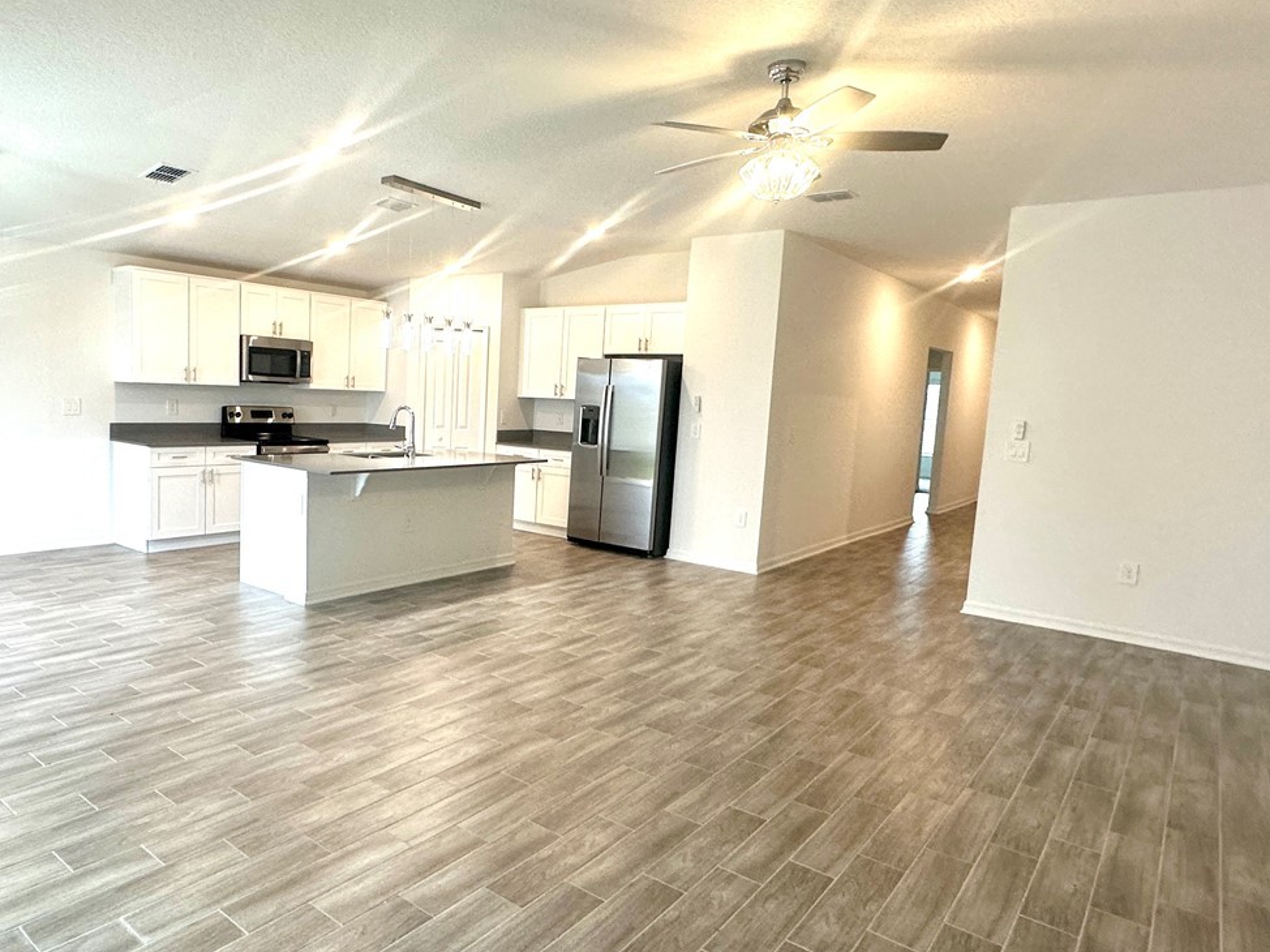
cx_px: 480
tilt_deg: -6.2
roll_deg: -2.2
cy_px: 481
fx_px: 844
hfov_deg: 72.8
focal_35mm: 23
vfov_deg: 58.9
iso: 160
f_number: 2.2
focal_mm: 2.22
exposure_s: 1/120
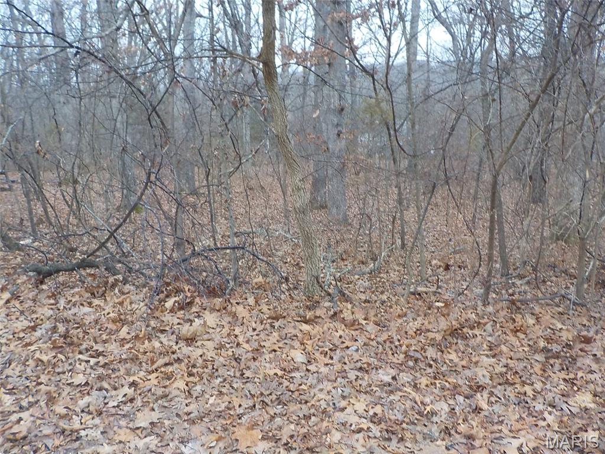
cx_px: 302
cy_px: 227
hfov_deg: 60.0
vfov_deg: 46.8
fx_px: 524
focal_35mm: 30
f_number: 3.3
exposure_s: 1/30
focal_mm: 4.1
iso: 160
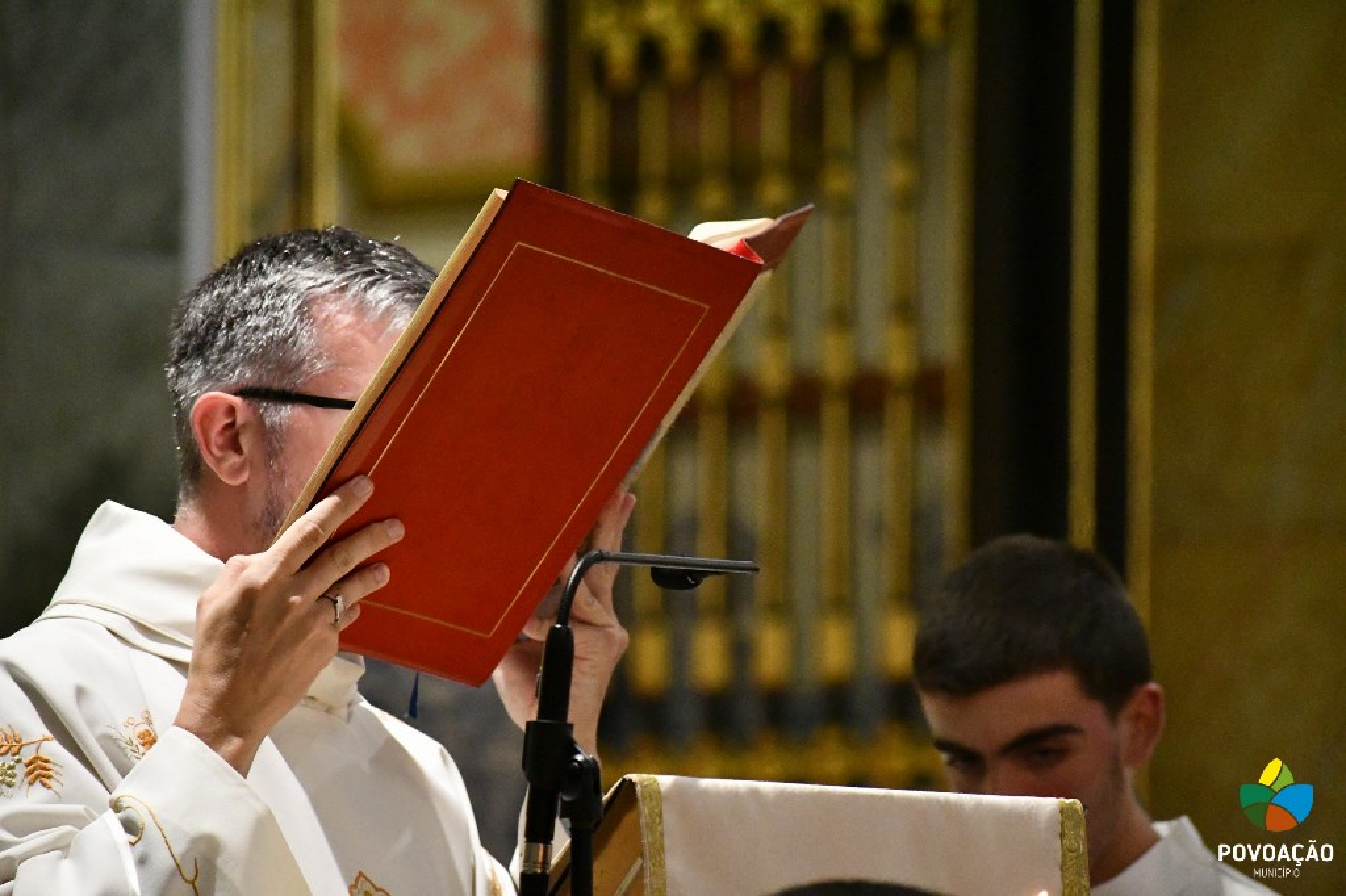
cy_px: 448
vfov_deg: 5.2
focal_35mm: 262
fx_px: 9792
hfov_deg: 7.9
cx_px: 673
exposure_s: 1/250
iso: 11400
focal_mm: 175
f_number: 5
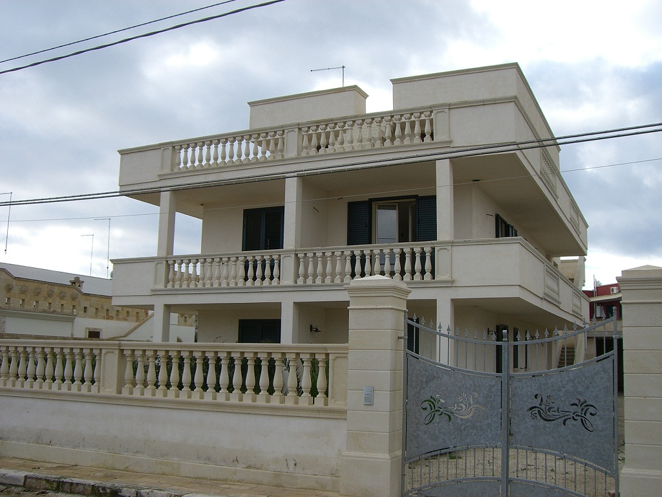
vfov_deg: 37.7
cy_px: 248
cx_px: 331
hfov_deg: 49.0
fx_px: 727
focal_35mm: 38
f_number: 4.3
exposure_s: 1/400
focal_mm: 6.2
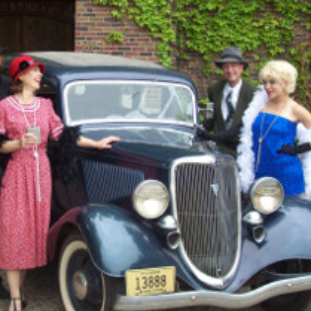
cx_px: 109
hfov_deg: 20.8
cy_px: 134
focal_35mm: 83
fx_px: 844
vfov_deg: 20.9
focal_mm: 9.4
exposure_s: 1/208
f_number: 3.4
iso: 80
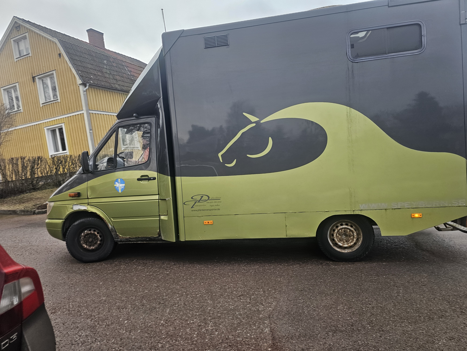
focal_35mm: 23
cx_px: 234
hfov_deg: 73.9
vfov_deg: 58.9
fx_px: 310
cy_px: 176
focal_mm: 6.3
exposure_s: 1/129
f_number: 1.7
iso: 125
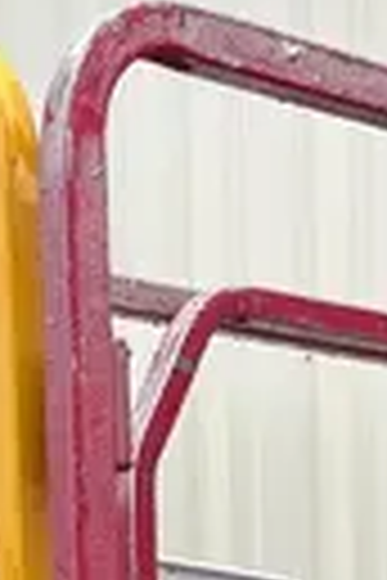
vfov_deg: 11.3
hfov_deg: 8.8
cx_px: 410
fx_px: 2483
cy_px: 1351
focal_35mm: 154
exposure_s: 1/458
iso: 50
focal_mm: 5.96
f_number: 1.6
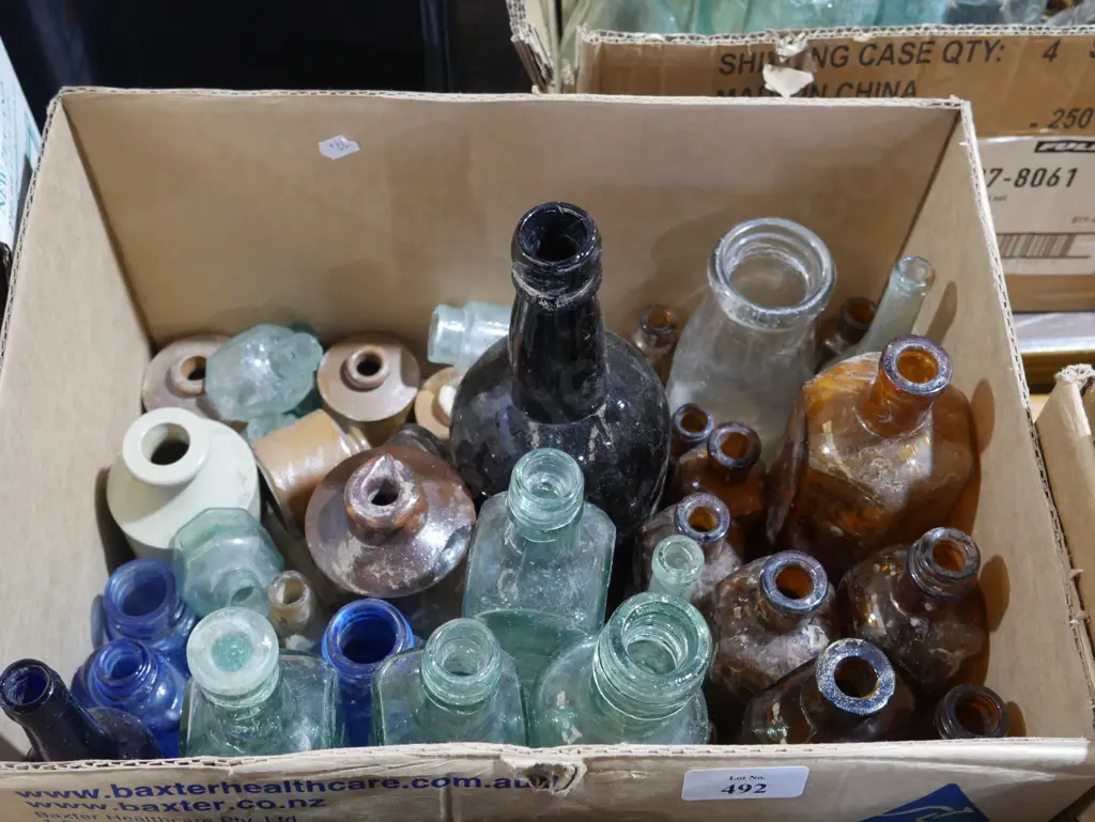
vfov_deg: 32.9
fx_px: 1392
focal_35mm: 44
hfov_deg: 42.9
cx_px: 548
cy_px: 411
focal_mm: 22
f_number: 5.6
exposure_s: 1/60
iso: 1600
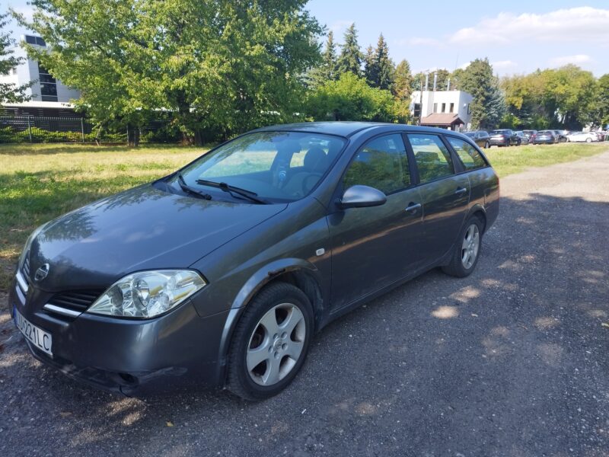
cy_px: 228
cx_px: 304
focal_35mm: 25
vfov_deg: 54.9
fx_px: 440
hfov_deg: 69.4
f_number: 1.89
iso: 50
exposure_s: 1/469
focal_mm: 5.95
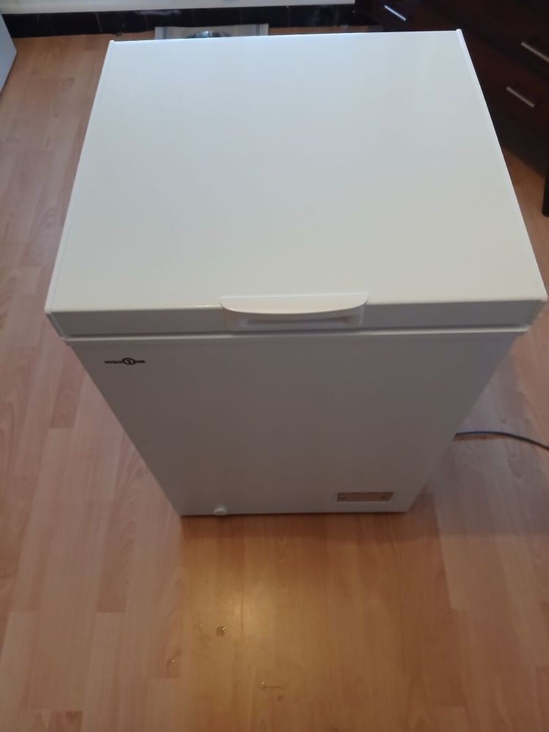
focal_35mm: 26
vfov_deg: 67.3
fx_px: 550
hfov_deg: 53.1
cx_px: 274
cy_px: 366
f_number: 1.8
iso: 500
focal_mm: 3.98
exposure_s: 1/20
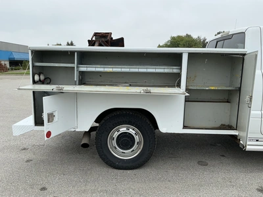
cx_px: 132
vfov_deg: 49.7
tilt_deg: -6.5
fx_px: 213
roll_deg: -0.4
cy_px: 98
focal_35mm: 28
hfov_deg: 63.4
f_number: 1.8
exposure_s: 1/529
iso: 25
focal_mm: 3
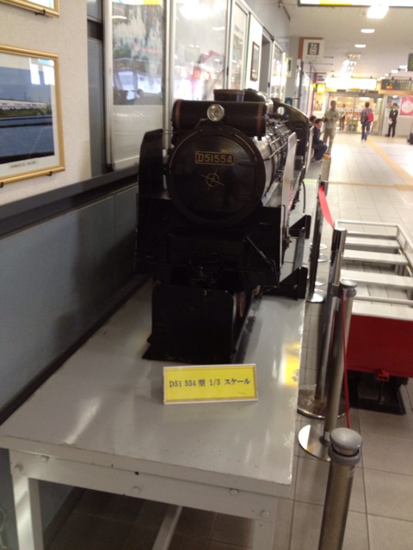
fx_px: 557
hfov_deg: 40.7
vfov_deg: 52.6
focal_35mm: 35
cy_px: 275
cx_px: 206
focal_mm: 4.28
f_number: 2.4
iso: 200
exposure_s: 1/20
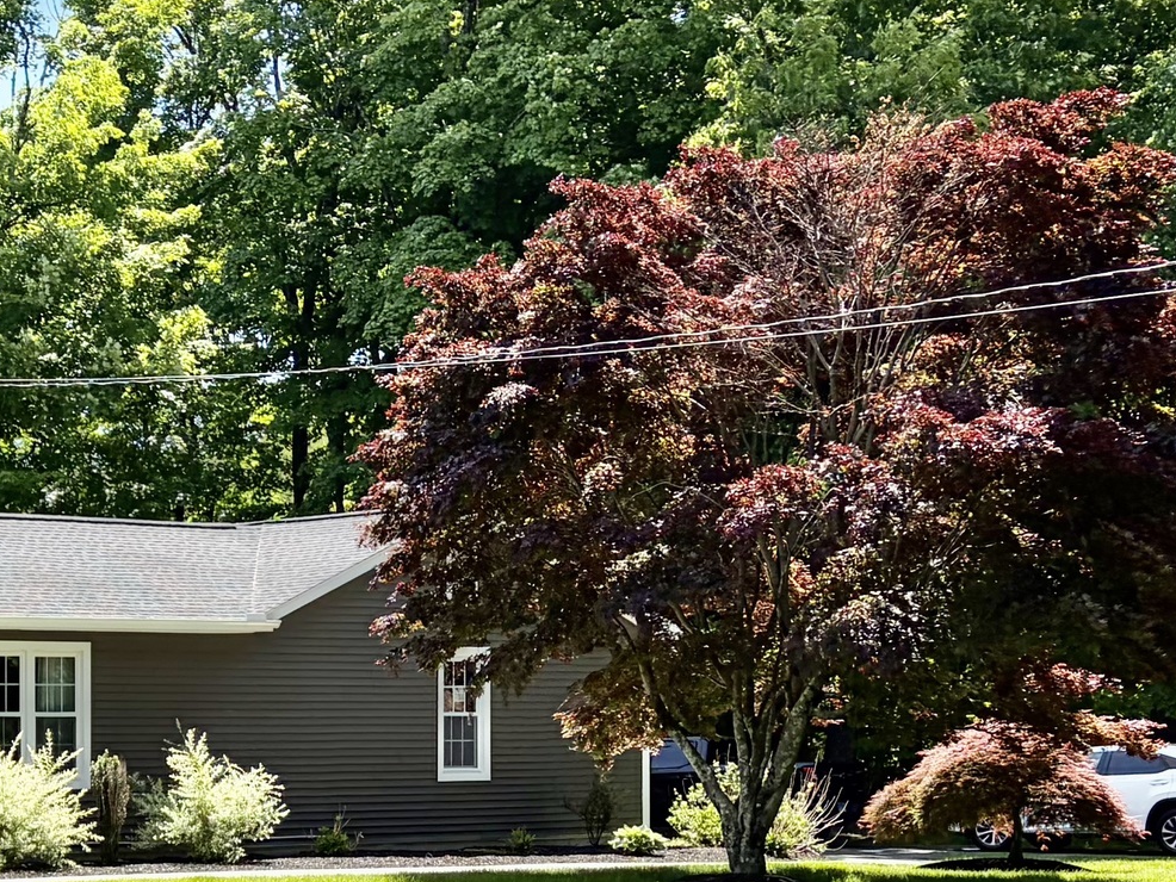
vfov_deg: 18.0
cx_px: -433
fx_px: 2752
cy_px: 762
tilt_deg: -1.4
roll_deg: +1.5
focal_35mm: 81
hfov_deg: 21.4
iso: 50
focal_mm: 5.96
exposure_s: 1/1337
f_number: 1.6
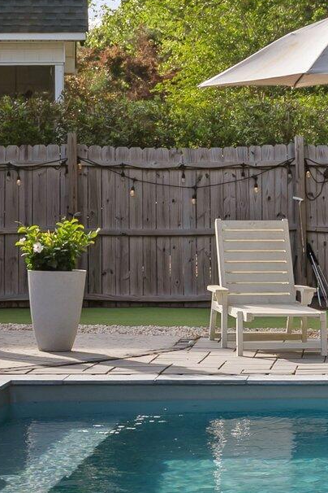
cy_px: 271
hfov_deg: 9.6
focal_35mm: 142
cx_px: 354
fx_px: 1941
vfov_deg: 14.4
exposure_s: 1/250
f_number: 6.3
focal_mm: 28
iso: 200
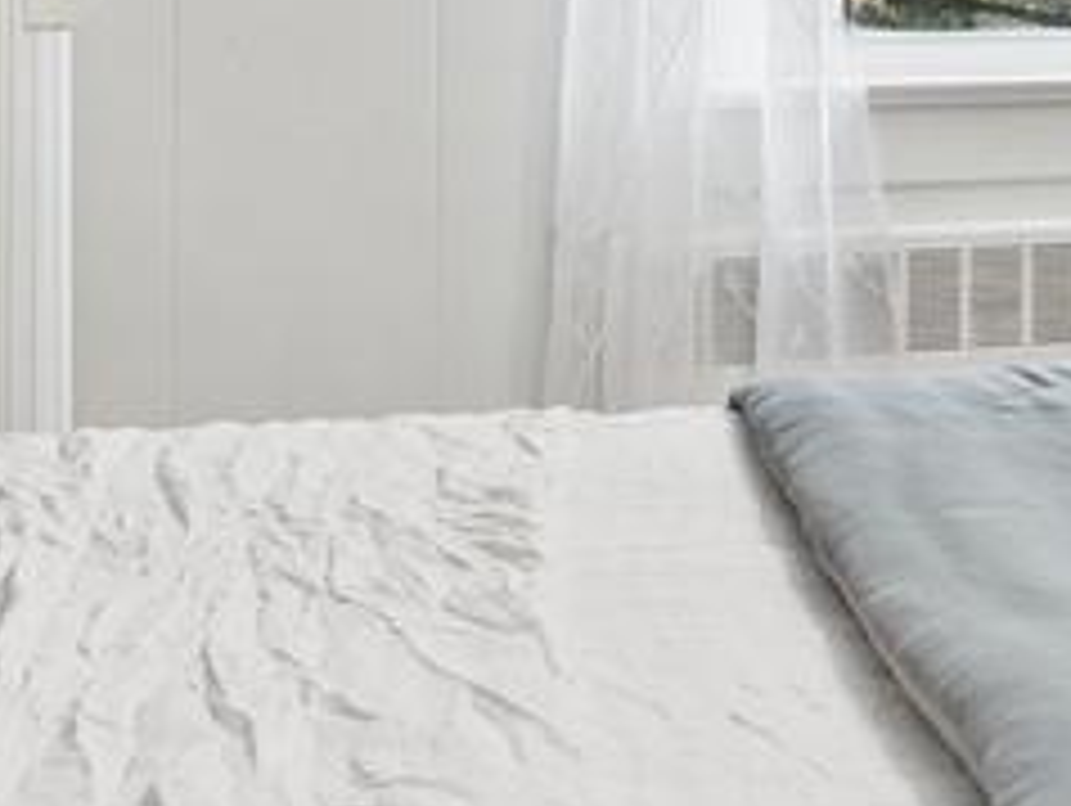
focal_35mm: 124
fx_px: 3840
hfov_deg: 11.2
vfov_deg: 11.8
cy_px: -20
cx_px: 3064
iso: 250
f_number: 9
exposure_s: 1/10
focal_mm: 15
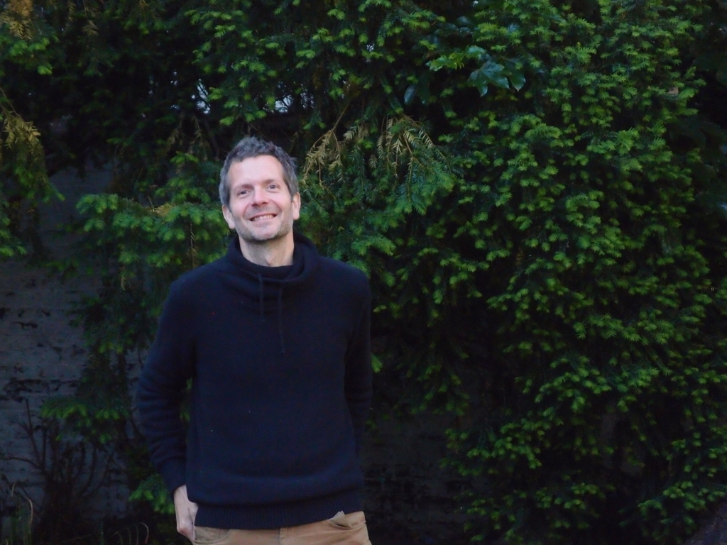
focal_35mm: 112
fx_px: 2352
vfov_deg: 13.2
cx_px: 364
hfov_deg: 17.6
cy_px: 272
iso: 800
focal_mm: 24
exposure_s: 1/640
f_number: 2.5
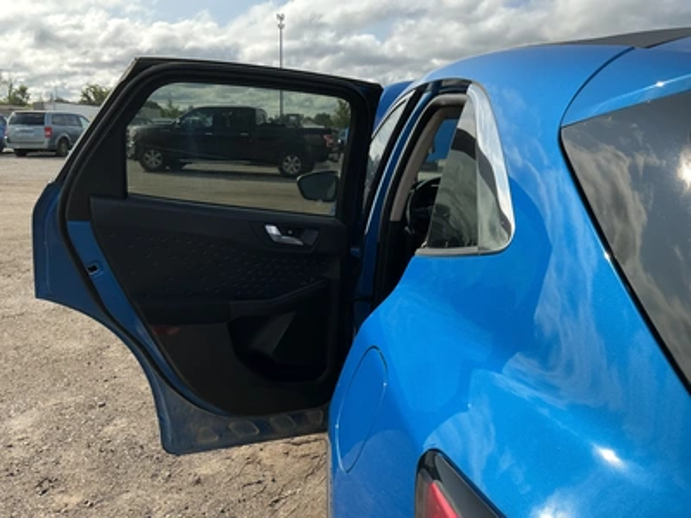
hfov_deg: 63.4
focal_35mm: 28
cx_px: 346
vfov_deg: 49.7
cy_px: 259
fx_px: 559
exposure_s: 1/1342
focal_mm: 3
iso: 25
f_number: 1.8
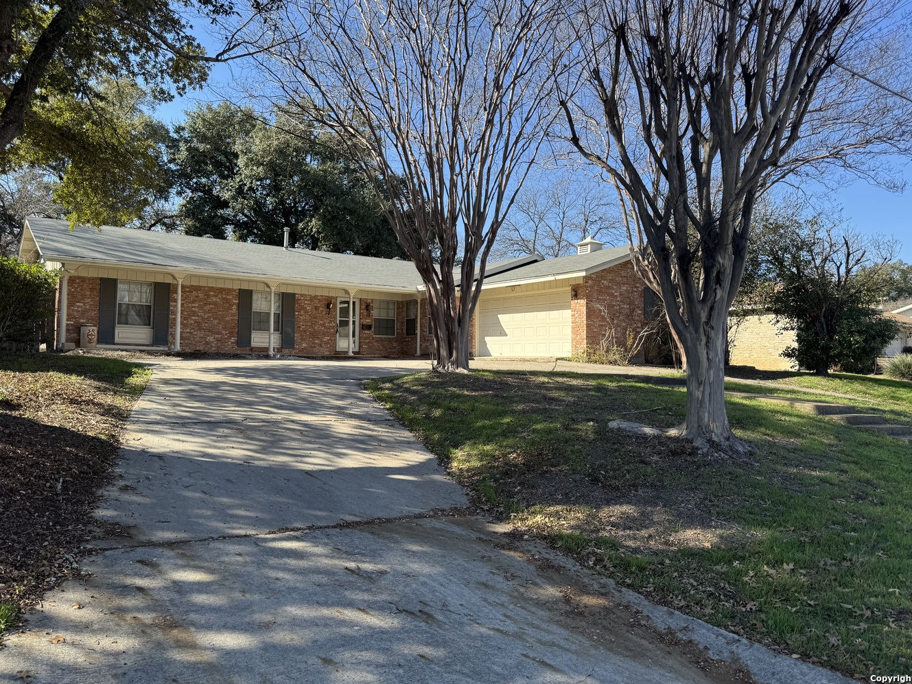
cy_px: 325
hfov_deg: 67.3
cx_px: 449
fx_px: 685
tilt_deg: +2.4
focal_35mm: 26
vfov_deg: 53.0
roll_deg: -1.3
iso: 80
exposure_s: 1/1560
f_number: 1.78
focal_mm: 6.76
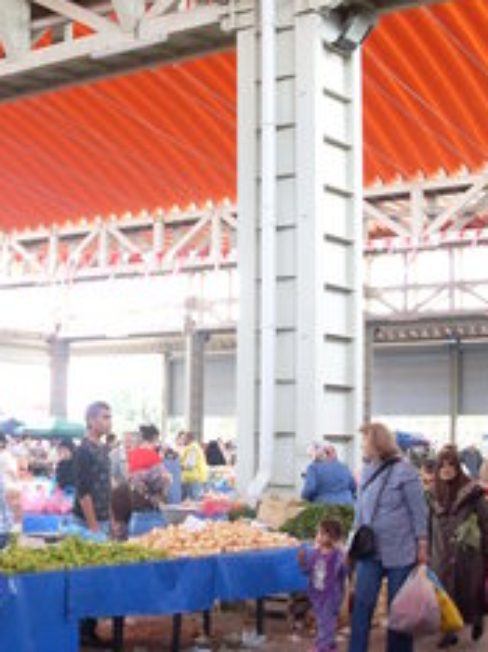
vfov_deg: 29.8
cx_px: 78
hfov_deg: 22.2
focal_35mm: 65
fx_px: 1224
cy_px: 365
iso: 100
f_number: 2.8
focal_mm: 6.3
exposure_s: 1/45
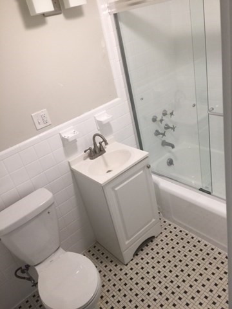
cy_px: 154
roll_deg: +13.5
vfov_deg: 61.7
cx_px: 116
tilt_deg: -26.5
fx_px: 259
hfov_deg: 48.2
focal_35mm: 29
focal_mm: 4.15
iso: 50
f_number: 2.2
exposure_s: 1/30
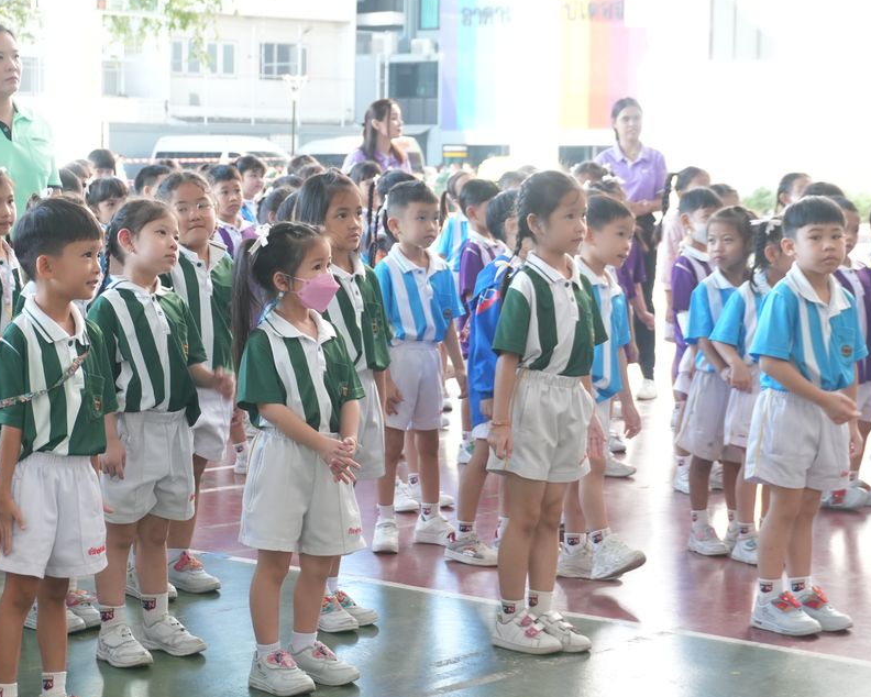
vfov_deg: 16.8
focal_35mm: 92
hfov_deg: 20.8
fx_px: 2365
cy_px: 344
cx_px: 276
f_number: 5.6
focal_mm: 43
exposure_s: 1/80
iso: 1000
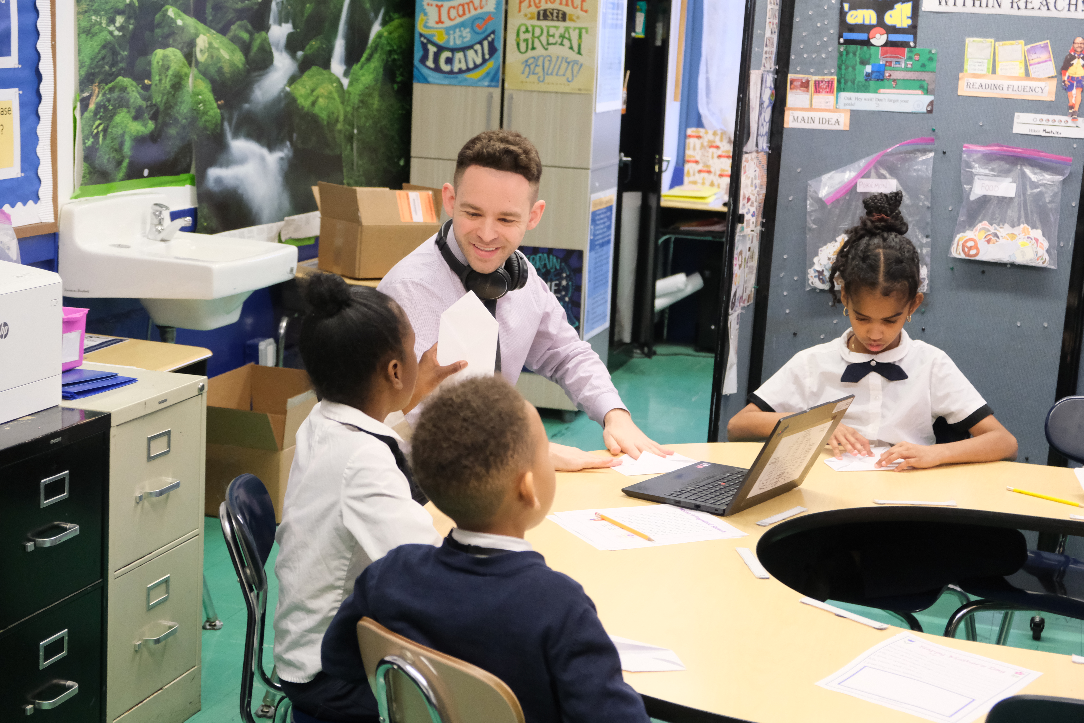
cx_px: 542
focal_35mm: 59
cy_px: 362
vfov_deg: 23.0
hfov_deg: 33.9
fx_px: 1776
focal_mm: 39
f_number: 3.6
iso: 3200
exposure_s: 1/110
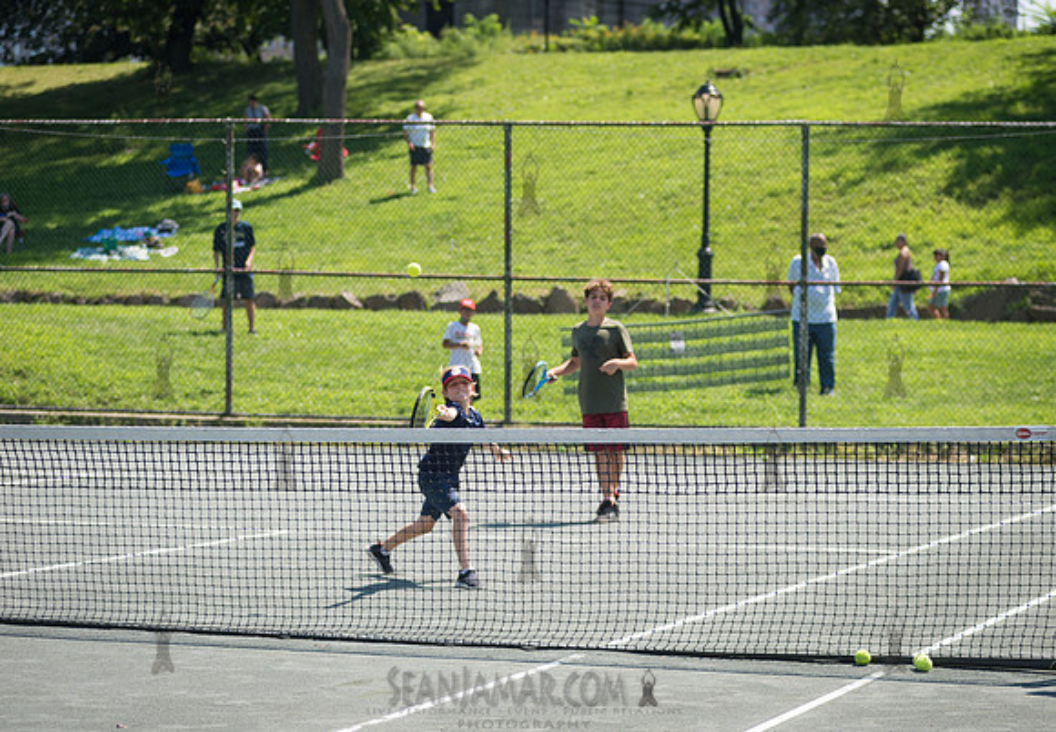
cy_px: 359
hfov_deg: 17.9
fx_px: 3345
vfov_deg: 12.5
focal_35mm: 113
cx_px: 554
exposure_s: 1/800
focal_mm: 100
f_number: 4
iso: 125
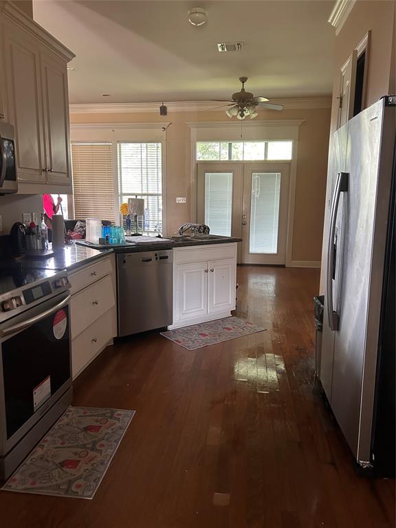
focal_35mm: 26
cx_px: 198
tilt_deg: -9.3
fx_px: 397
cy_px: 264
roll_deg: +0.3
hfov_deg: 53.1
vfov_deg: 67.3
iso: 400
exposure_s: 1/60
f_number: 1.5
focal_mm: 5.7
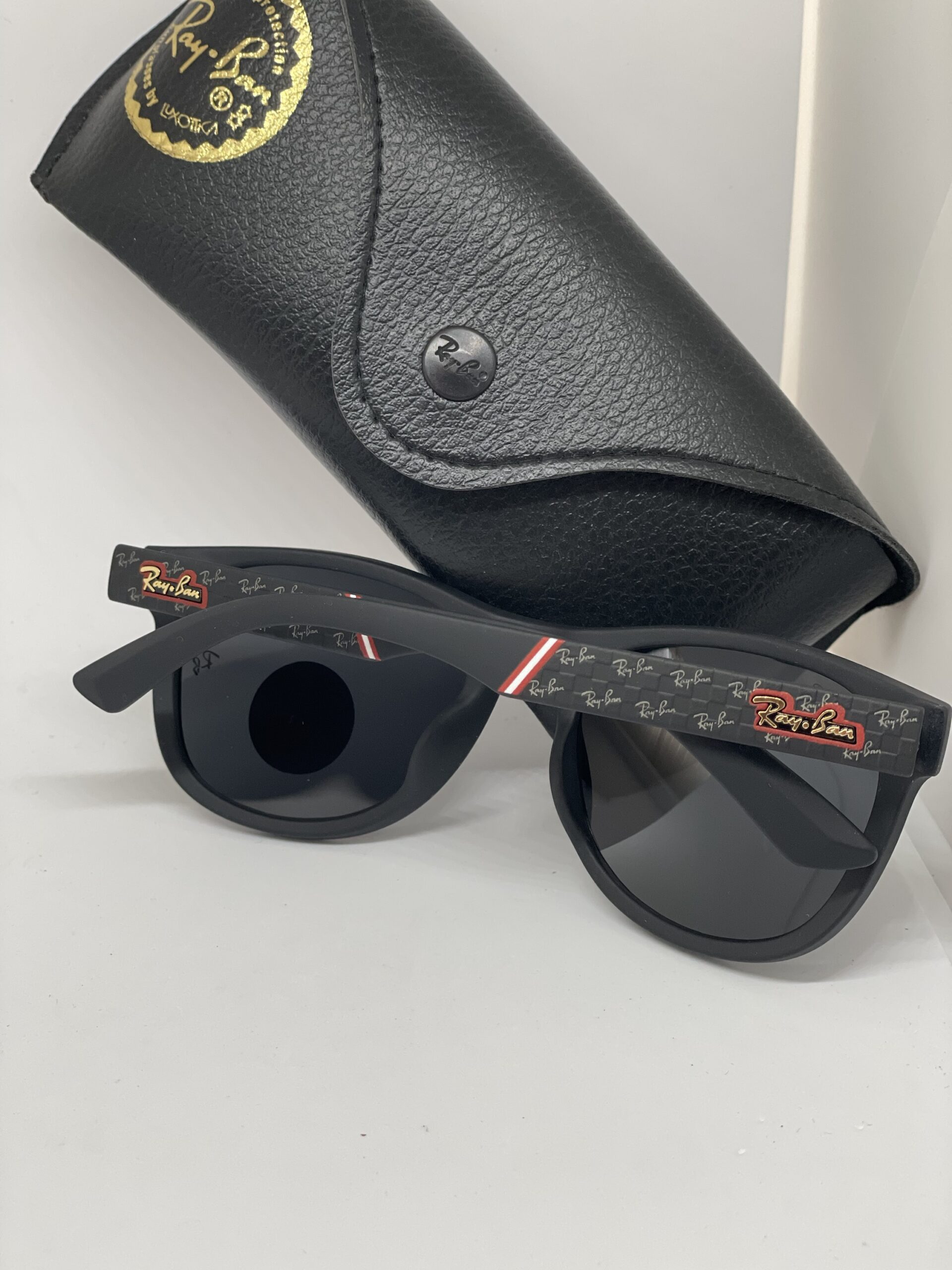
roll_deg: +1.3
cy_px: 635
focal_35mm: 52
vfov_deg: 36.8
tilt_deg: -22.0
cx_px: 476
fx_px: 1907
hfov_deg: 28.0
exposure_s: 1/122
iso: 100
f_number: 2
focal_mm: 6
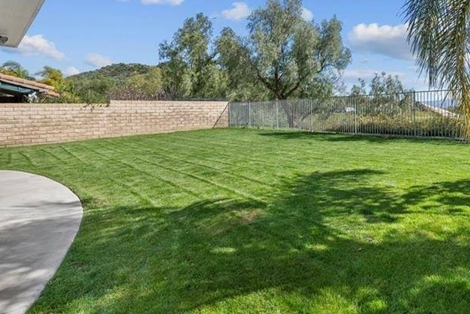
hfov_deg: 74.2
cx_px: 339
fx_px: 287
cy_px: 108
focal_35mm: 22
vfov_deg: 56.2
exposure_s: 1/100
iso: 200
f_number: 9
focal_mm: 13
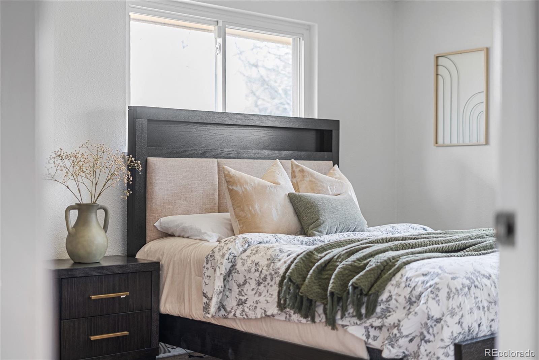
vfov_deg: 27.0
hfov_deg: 39.6
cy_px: 180
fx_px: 749
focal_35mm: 50
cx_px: 270
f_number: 1.8
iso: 200
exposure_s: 1.3
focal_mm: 50
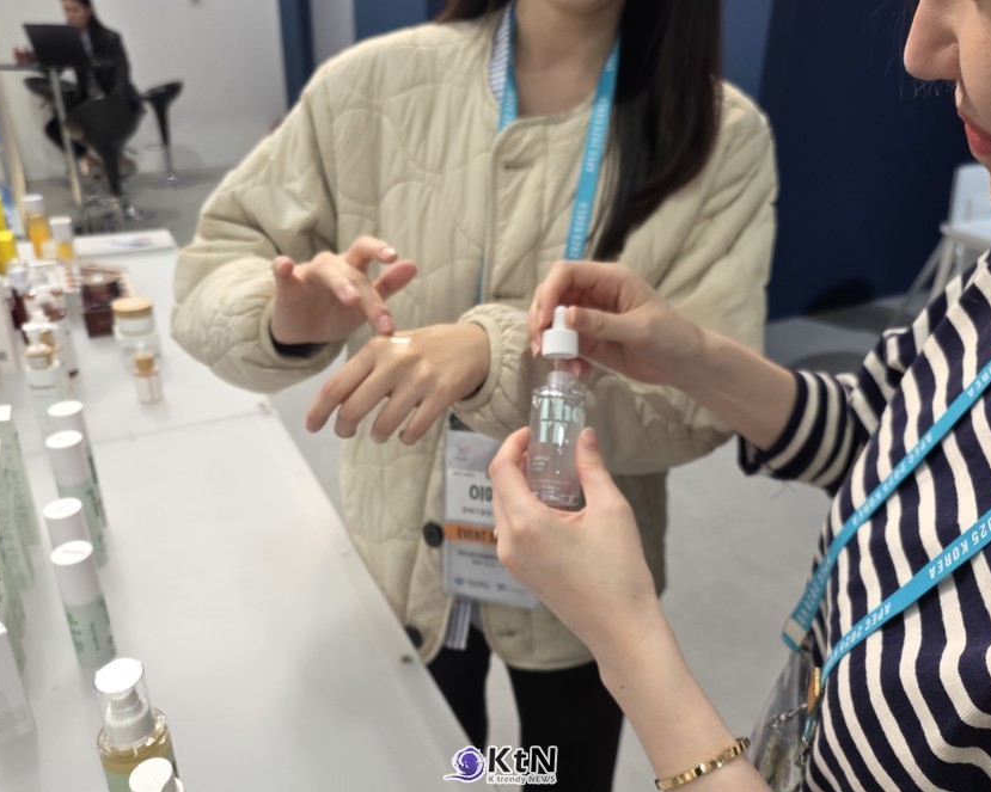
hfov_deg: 66.0
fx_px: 762
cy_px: 373
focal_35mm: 26
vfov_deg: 54.9
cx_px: 483
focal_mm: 6.25
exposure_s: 1/120
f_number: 1.7
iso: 80
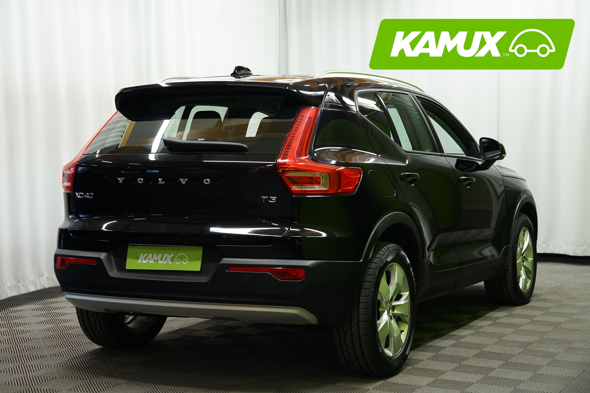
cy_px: 196
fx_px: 1065
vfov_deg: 20.9
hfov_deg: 31.0
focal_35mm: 65
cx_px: 295
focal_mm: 65
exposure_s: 1/20
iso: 500
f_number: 5
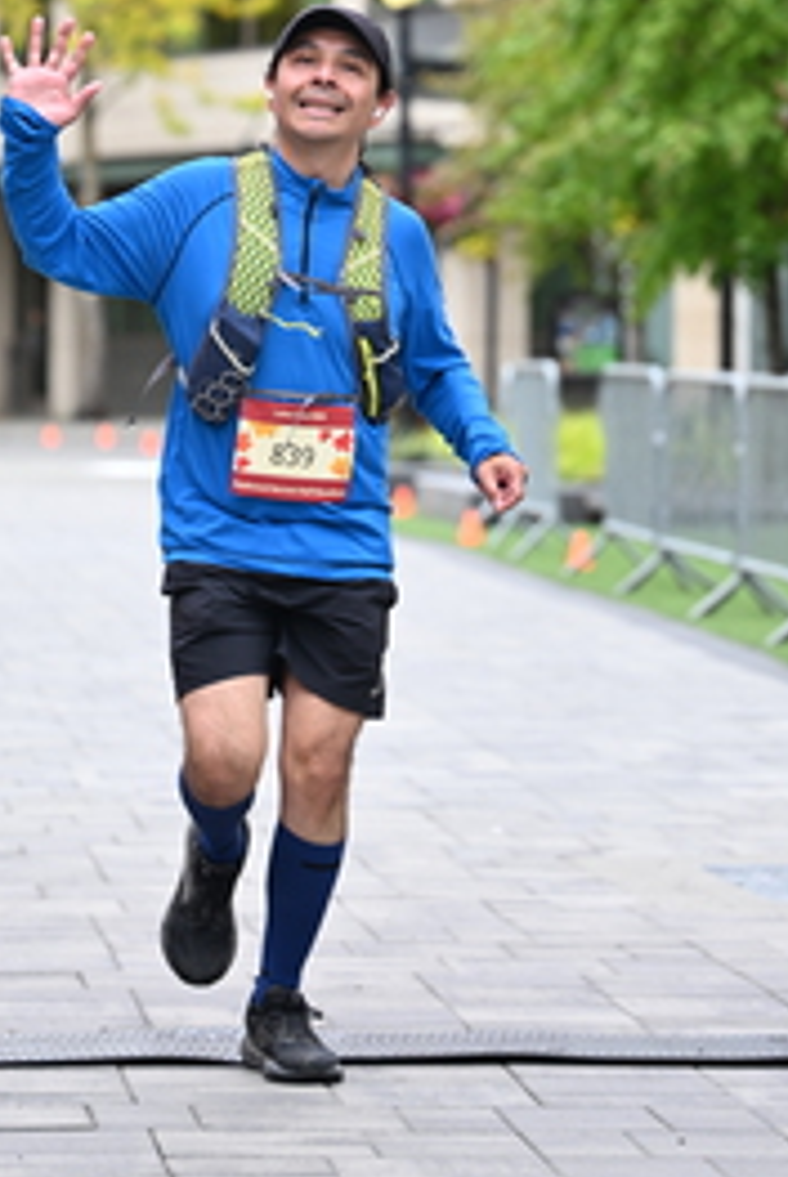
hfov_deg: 7.3
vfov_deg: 10.9
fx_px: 6156
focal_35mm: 188
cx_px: 298
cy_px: 206
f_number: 2.8
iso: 640
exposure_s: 1/1250
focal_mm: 90
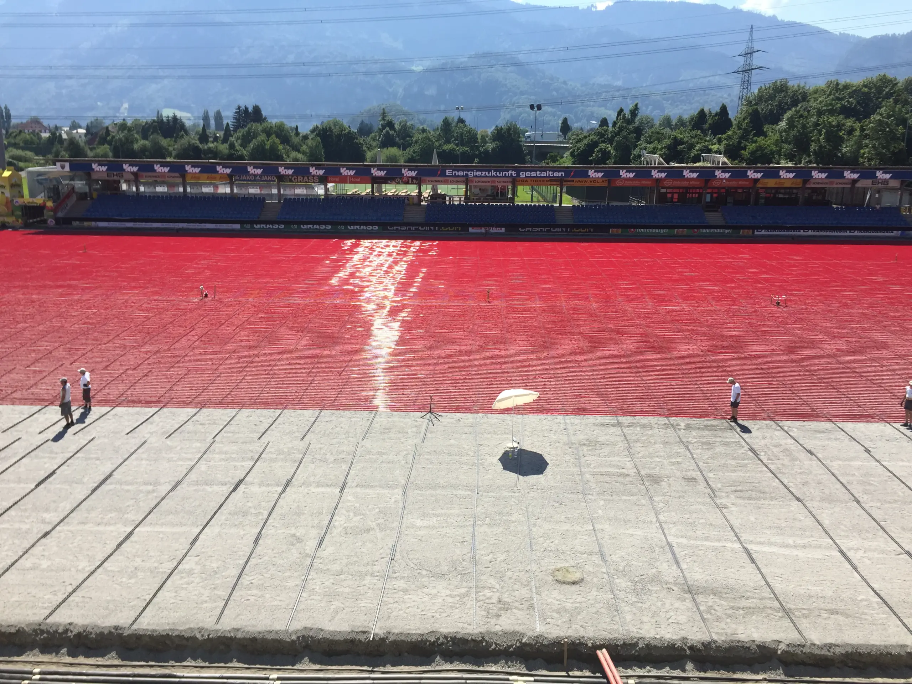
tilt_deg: -15.4
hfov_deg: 61.7
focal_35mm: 29
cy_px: 342
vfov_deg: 48.2
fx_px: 764
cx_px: 456
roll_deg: -2.0
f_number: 2.2
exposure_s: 1/1522
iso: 32
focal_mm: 4.15
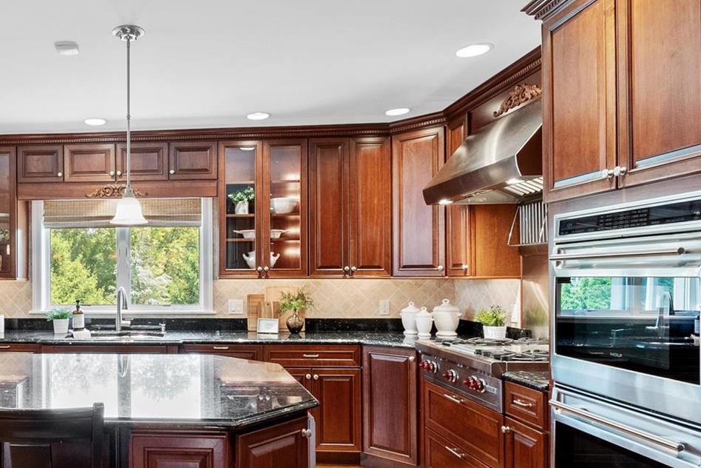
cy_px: 292
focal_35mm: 27
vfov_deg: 47.5
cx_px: 148
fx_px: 526
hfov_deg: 62.2
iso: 400
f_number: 6.3
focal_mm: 8
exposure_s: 1/5
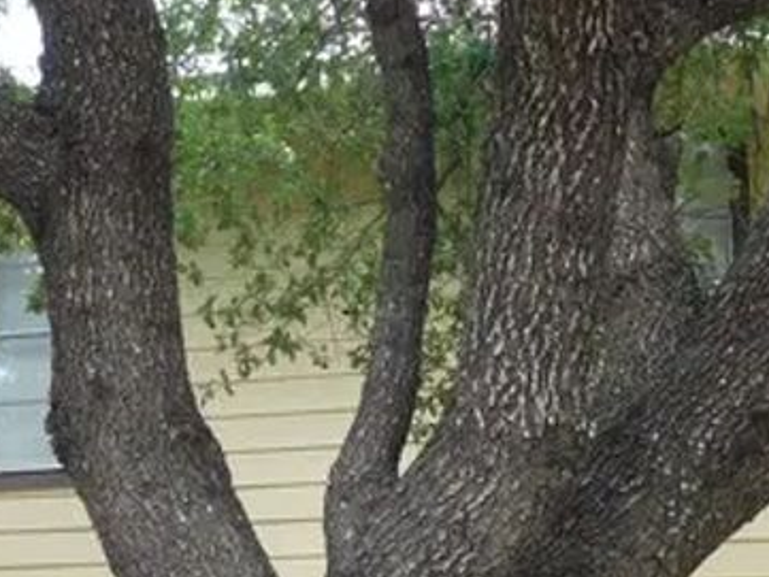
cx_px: -49
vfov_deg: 14.3
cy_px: 545
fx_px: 2267
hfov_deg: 18.6
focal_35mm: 102
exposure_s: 1/100
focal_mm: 6.3
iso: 125
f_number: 3.5
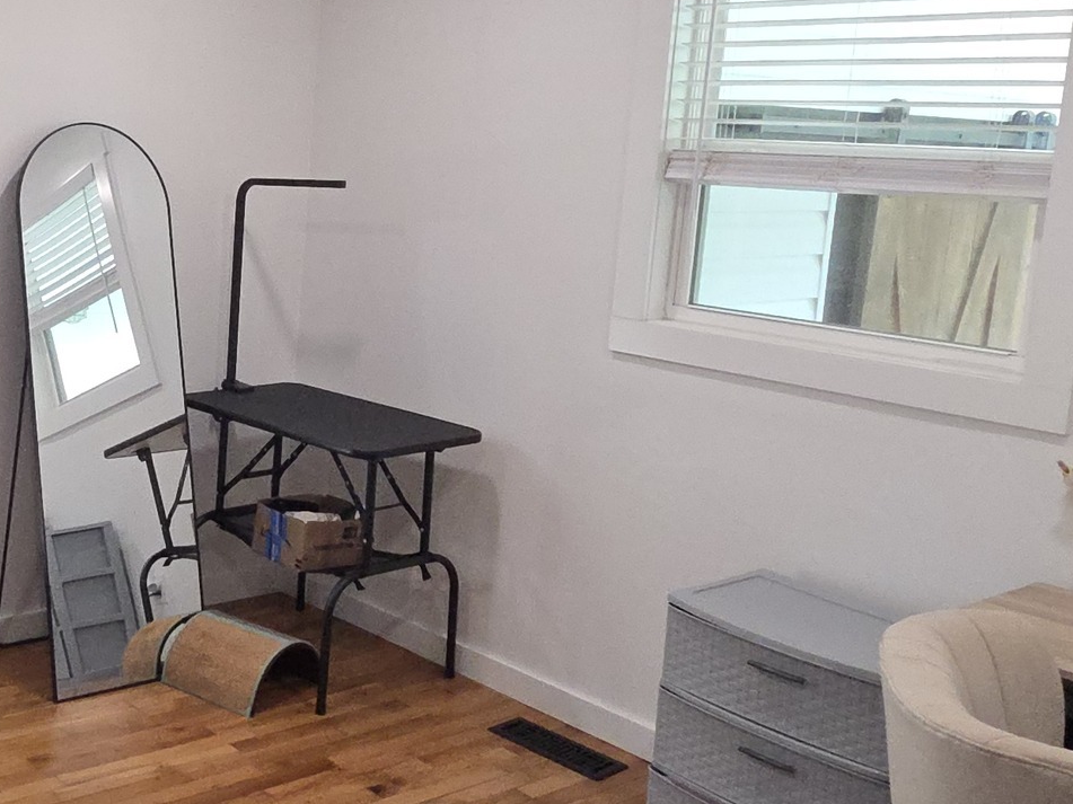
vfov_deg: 34.2
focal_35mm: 42
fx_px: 1302
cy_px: 308
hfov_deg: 40.3
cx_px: 46
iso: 200
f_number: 2.2
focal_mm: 2.2
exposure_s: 1/120
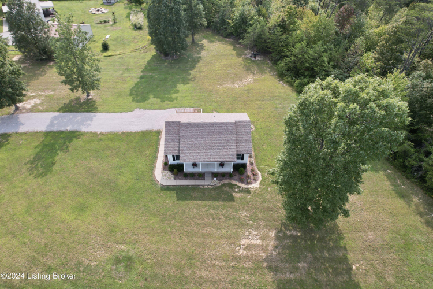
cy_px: 144
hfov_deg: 78.6
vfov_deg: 57.2
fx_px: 265
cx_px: 216
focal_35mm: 22
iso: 110
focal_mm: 8.38
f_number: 2.8
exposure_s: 1/640
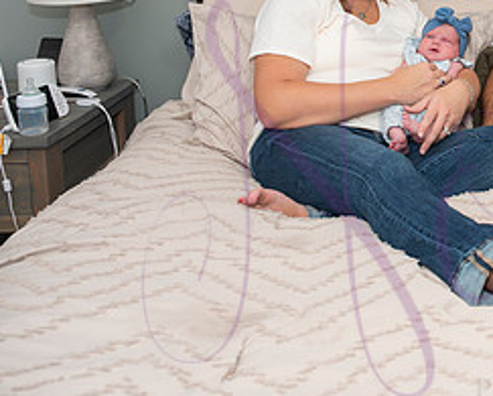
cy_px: 20
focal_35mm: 56
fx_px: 818
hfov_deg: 30.3
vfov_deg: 26.1
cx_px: 533
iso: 800
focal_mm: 24
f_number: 4
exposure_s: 1/320
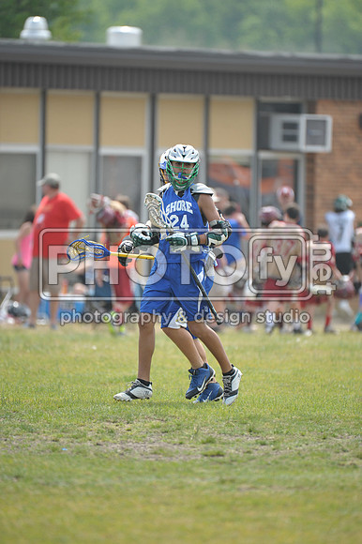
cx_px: 181
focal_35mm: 400
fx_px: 6040
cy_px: 272
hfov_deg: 3.4
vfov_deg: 5.2
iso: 640
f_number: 4
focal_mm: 400
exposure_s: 1/1600
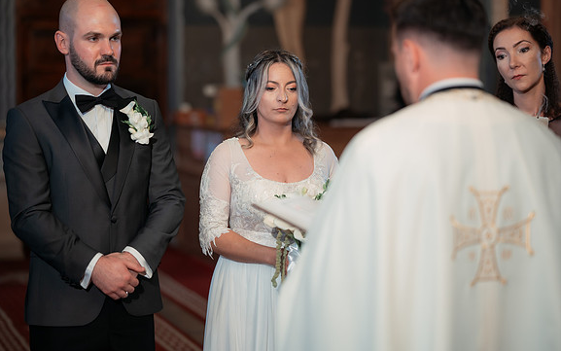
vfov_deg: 15.0
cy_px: 166
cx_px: 280
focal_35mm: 87
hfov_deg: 23.8
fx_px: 1331
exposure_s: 1/200
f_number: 2
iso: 1600
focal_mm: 85
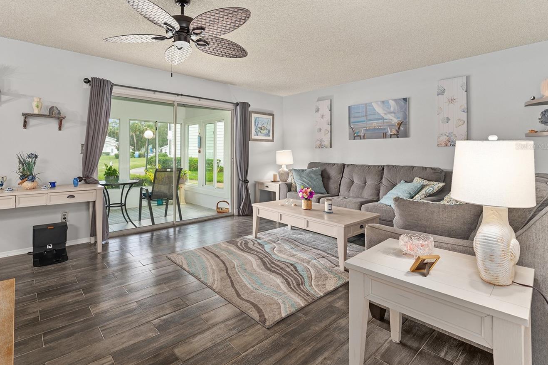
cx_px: 220
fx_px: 259
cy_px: 146
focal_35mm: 17
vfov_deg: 69.7
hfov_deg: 92.1
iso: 250
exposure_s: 1/1.67
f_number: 8
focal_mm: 14
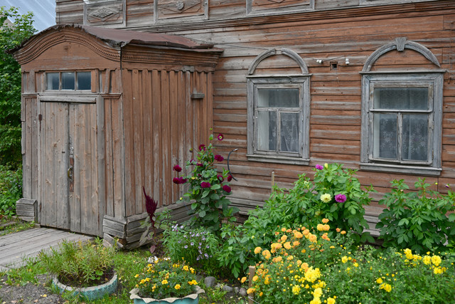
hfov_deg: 51.9
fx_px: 468
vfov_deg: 36.0
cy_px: 152
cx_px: 228
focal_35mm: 37
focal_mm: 37
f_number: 5.6
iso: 100
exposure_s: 1/180
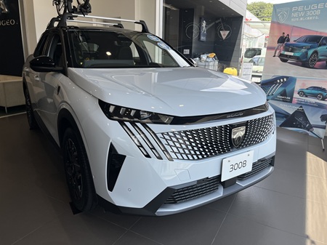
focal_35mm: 26
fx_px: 245
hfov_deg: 67.3
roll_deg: -1.3
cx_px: 164
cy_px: 122
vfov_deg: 53.0
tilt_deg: -15.2
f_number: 1.6
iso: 50
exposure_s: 1/766
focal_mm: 5.1
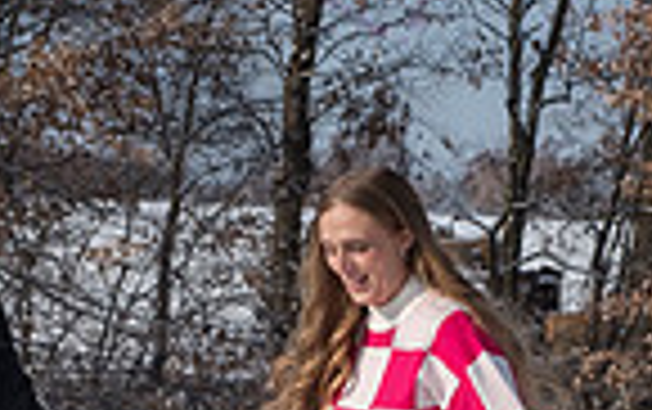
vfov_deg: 4.0
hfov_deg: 6.4
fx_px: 5799
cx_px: 382
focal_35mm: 326
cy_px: 516
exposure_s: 1/1000
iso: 640
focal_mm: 80
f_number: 14
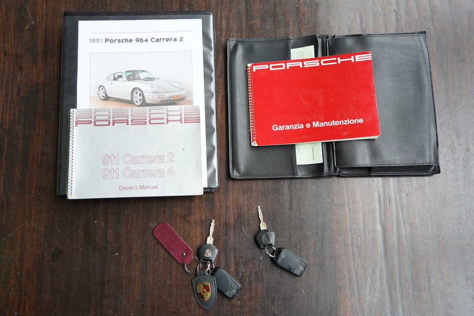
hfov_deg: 60.3
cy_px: 158
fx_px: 408
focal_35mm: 31
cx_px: 237
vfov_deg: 42.3
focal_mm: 31
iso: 1000
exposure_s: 1/200
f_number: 4
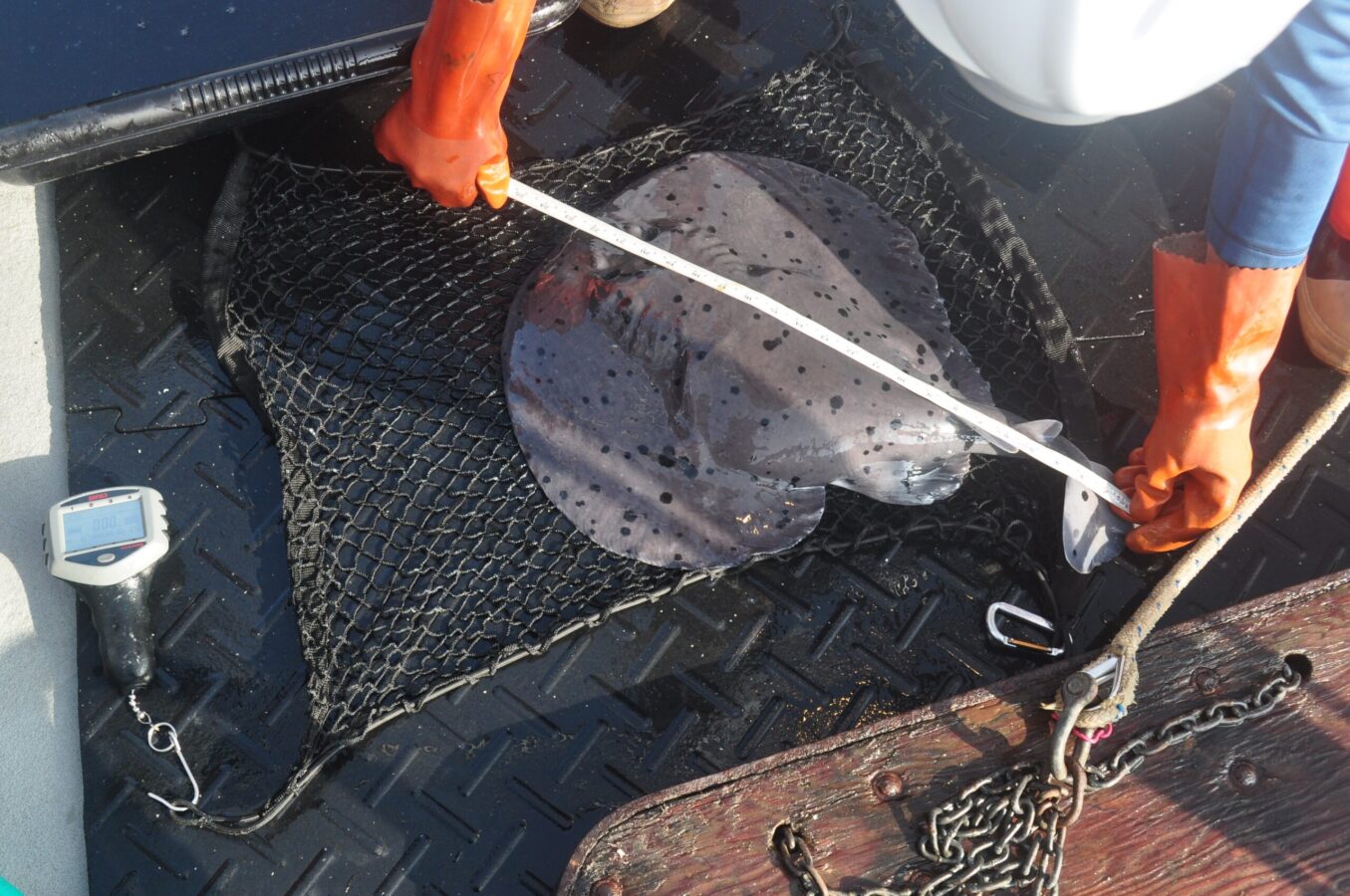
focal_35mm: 36
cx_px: 675
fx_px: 1348
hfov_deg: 53.2
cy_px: 448
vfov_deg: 36.8
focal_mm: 24
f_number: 8
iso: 280
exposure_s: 1/60
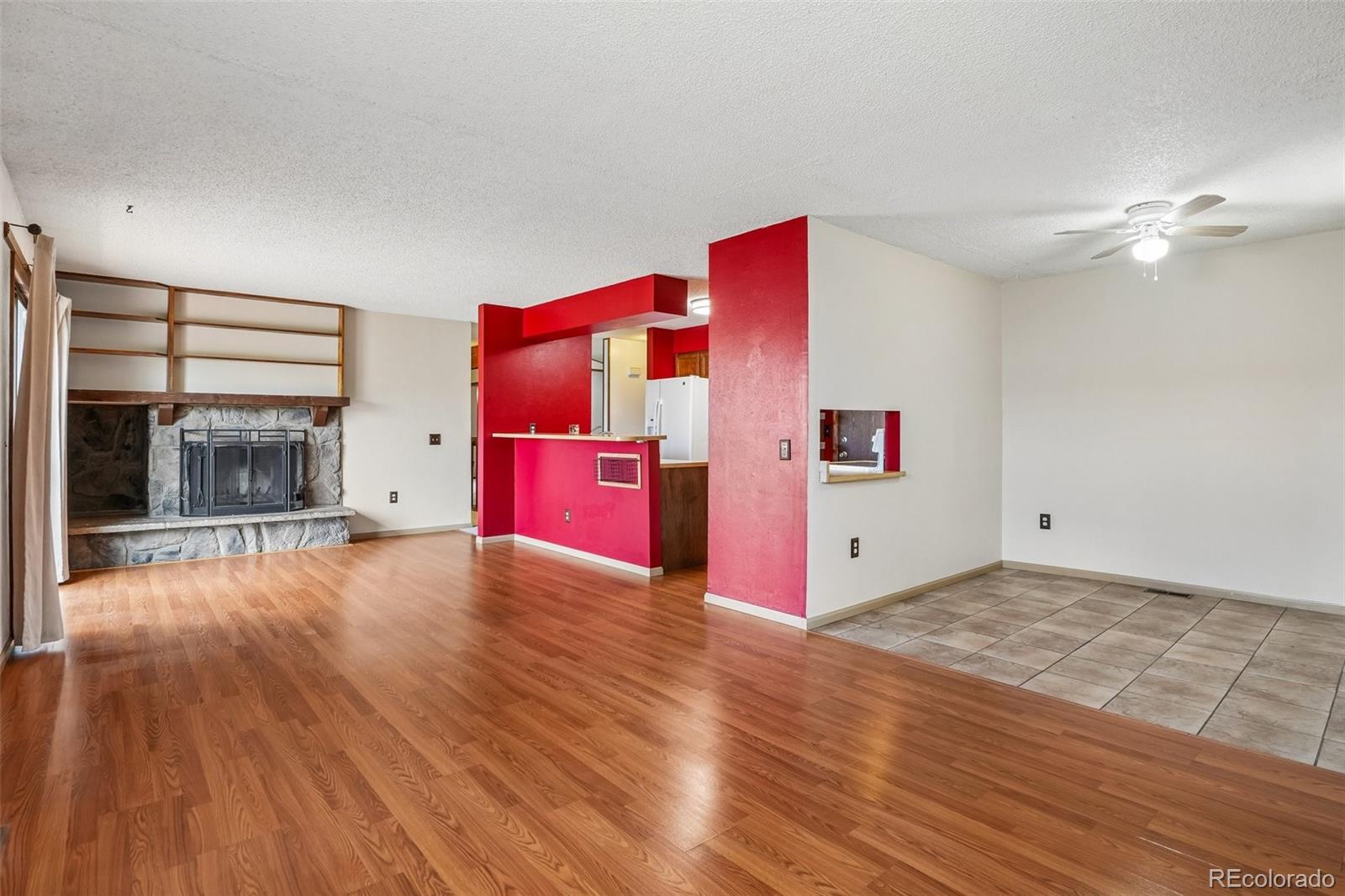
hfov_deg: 95.0
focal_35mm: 16
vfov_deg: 72.0
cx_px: 672
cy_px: 448
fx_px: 616
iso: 500
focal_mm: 11
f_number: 8
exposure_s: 1/8
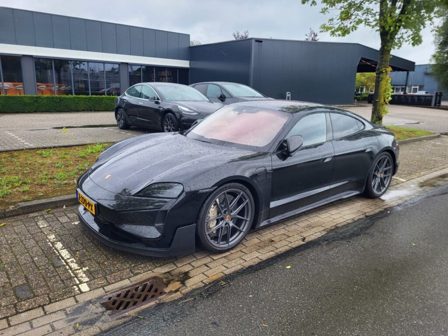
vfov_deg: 53.1
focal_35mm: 26
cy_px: 168
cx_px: 224
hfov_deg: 67.3
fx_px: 336
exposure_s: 1/523
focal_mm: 5.4
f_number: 1.8
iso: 40
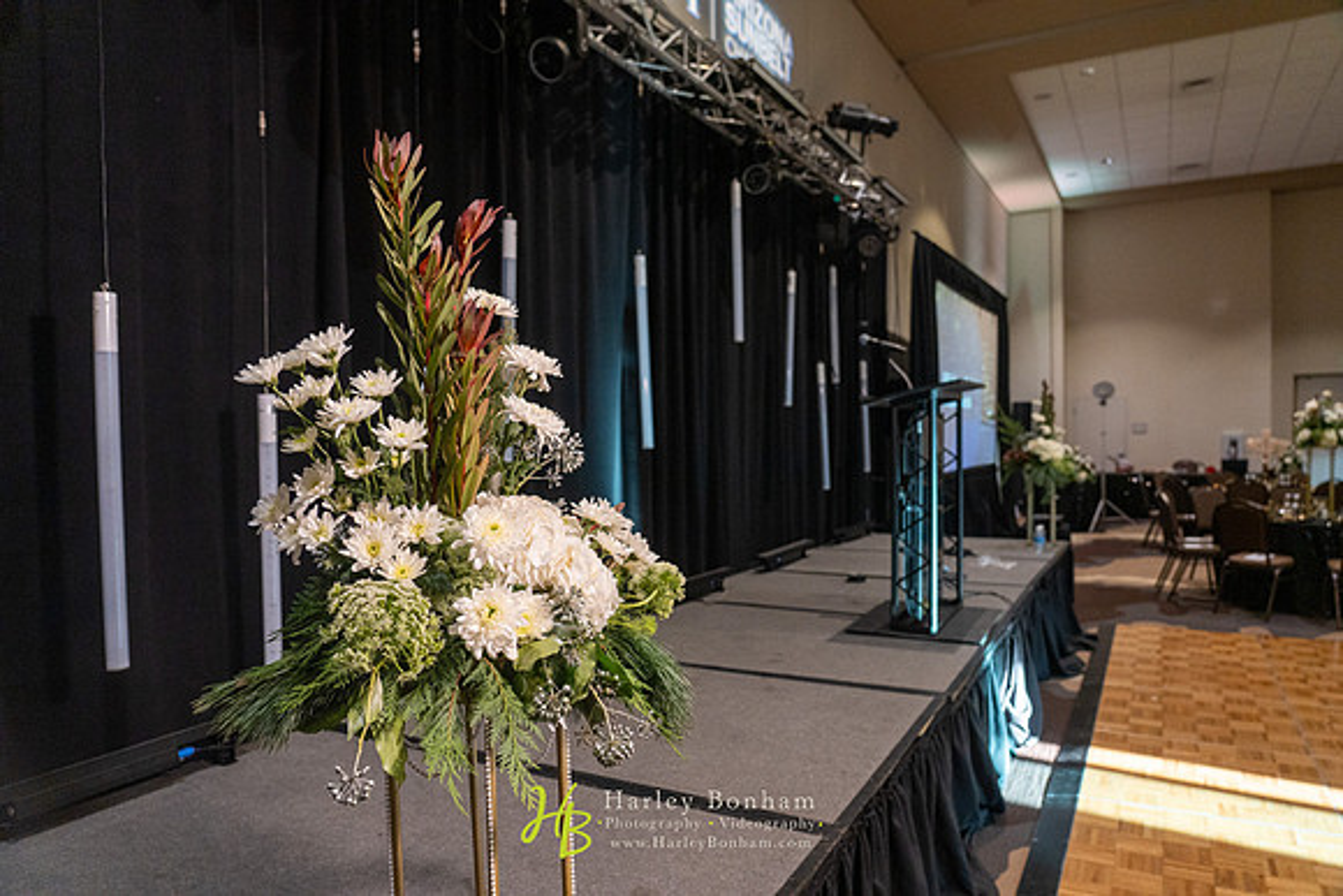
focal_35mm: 24
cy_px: 448
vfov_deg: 53.2
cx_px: 672
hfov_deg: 73.7
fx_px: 896
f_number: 4
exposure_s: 1/200
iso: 3200
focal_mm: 24
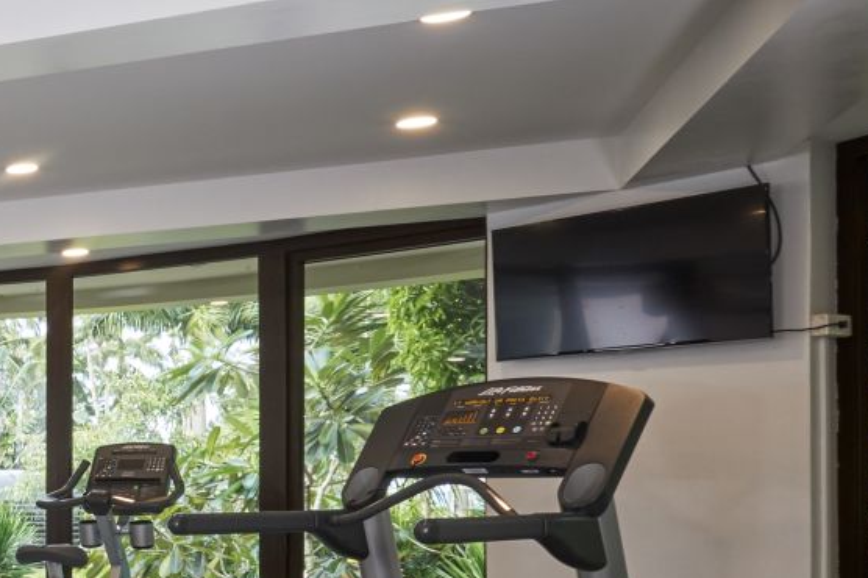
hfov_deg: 23.3
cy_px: 465
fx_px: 1301
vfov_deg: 24.6
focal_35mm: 54
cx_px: -621
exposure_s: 1/1.59
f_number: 9
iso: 200
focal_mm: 10
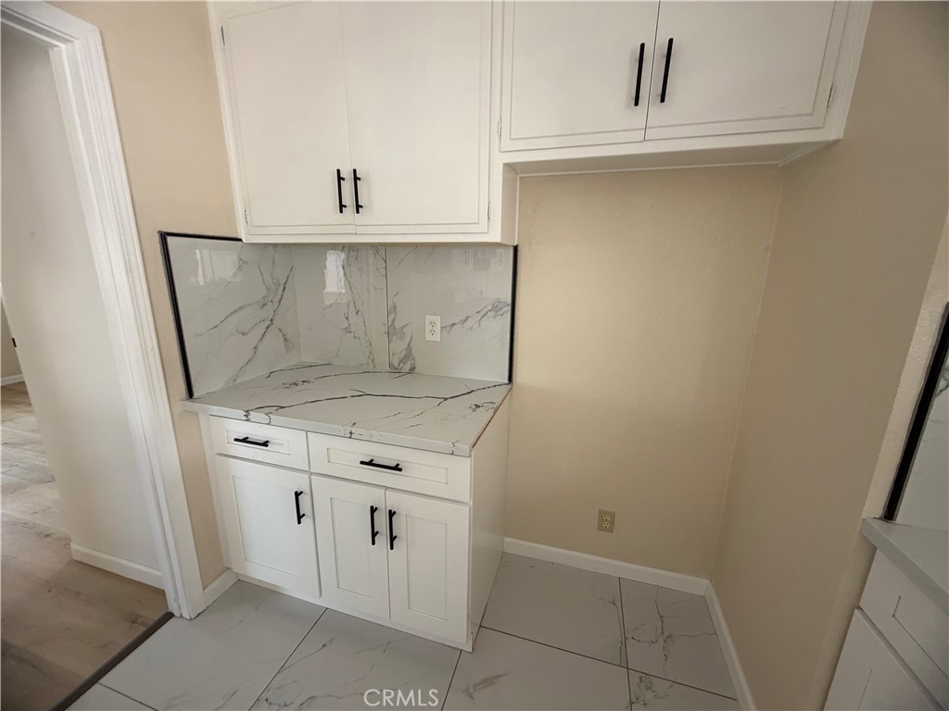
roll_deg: -1.5
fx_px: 384
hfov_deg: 102.1
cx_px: 474
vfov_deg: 85.7
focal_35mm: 14
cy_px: 356
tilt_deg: -17.3
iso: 200
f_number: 2.2
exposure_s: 1/121
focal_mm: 2.22
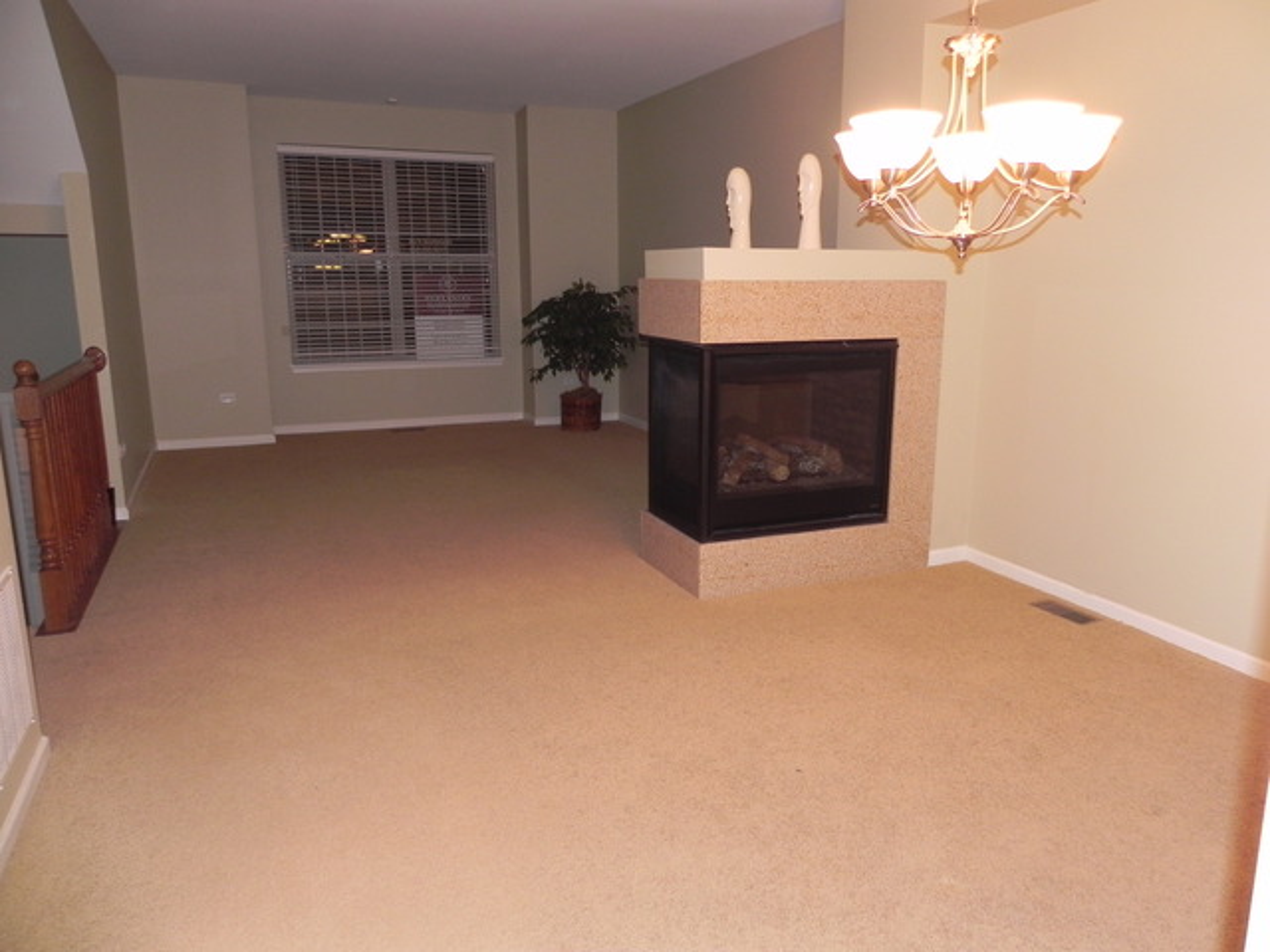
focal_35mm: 26
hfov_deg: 67.3
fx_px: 954
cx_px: 635
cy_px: 476
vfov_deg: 53.1
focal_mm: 4.6
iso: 200
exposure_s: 1/30
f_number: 2.8
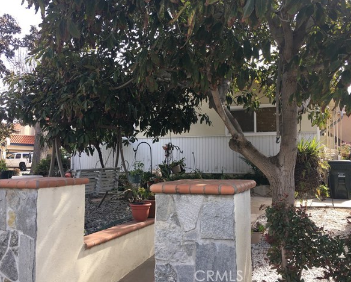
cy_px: 140
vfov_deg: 47.2
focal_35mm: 31
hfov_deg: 57.1
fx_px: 322
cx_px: 186
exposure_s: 1/320
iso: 25
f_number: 2.2
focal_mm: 4.15
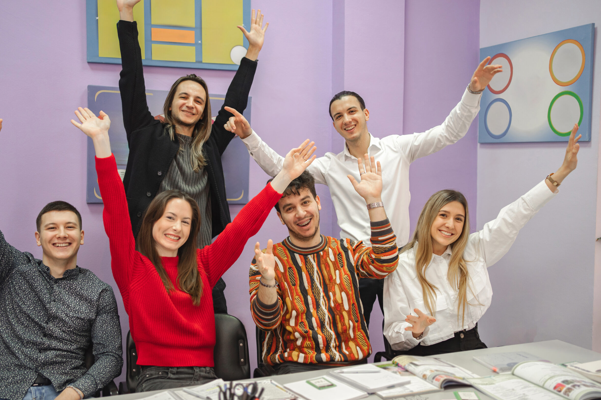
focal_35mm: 38
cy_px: 209
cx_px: 290
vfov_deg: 35.0
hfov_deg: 50.7
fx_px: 634
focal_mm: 35
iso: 1250
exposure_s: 1/200
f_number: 2.5
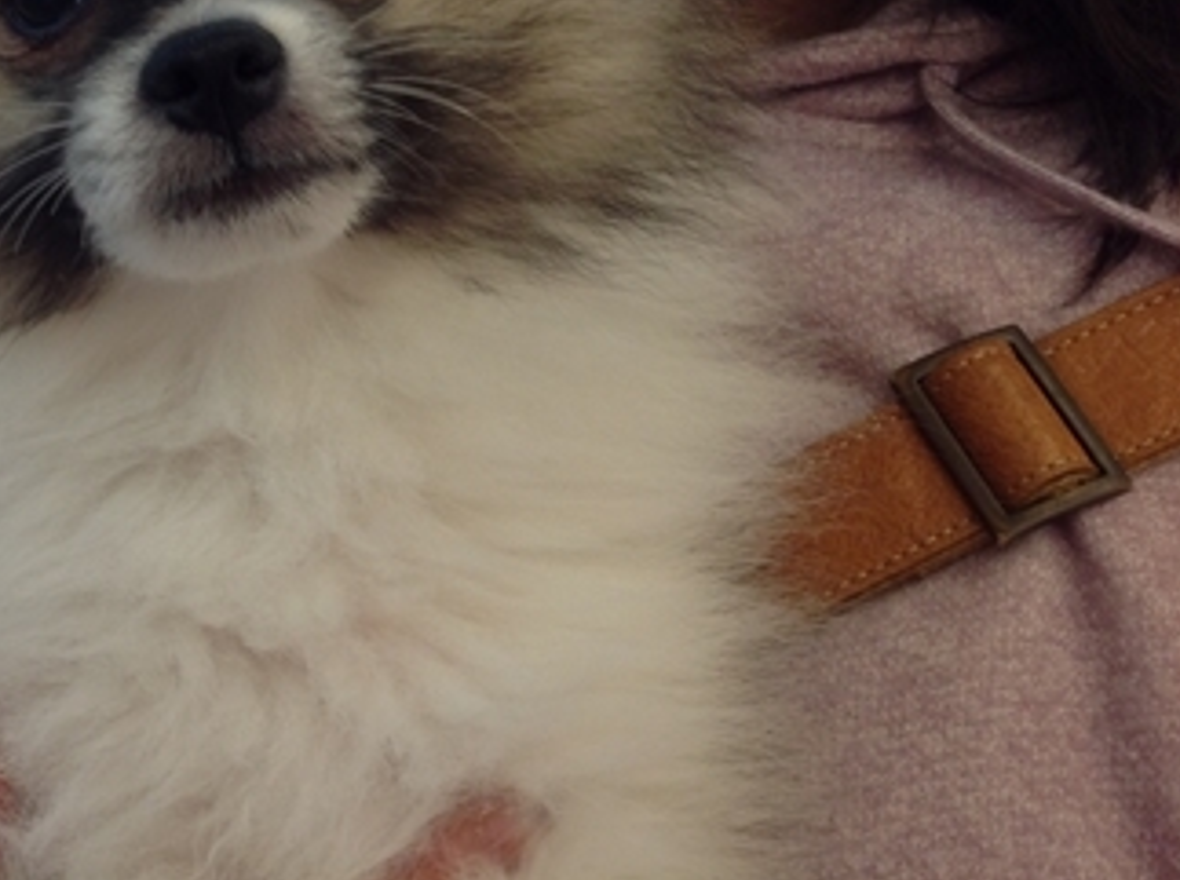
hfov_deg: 28.7
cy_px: 128
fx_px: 2212
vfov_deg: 22.1
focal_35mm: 65
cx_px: 110
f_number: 2.4
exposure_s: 1/60
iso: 64
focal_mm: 4.28
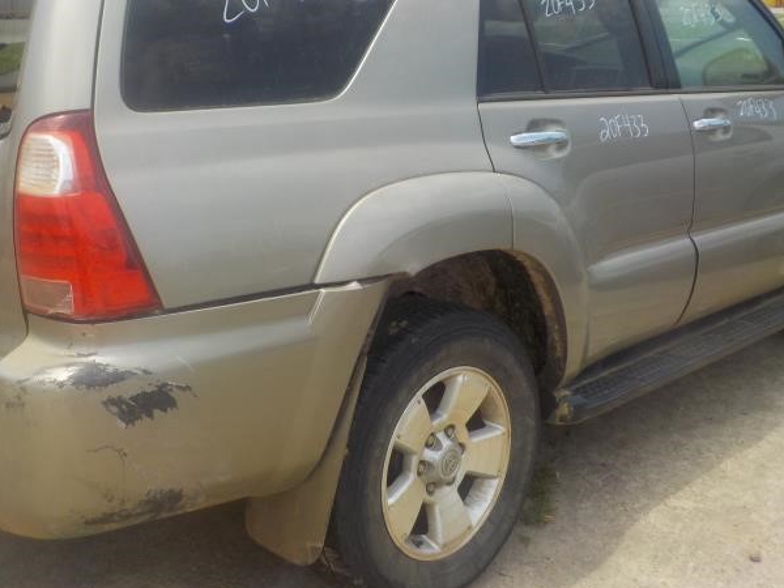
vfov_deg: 35.8
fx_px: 906
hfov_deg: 46.7
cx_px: 346
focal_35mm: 40
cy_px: 225
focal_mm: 4.1
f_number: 3.3
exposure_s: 1/800
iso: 125
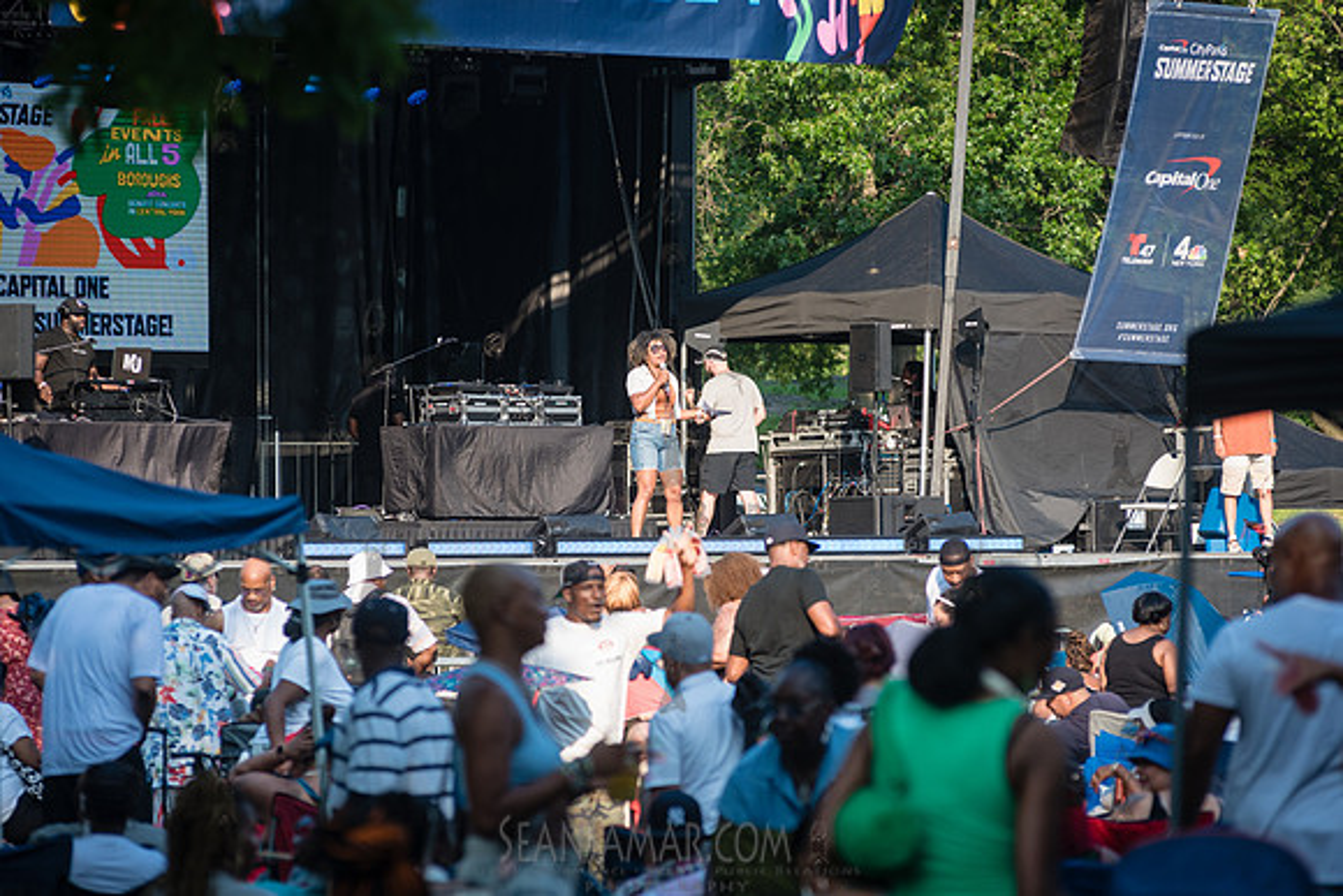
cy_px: 448
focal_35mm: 189
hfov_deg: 10.9
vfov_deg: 7.3
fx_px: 7062
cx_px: 672
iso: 500
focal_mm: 185
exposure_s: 1/1250
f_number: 4.5
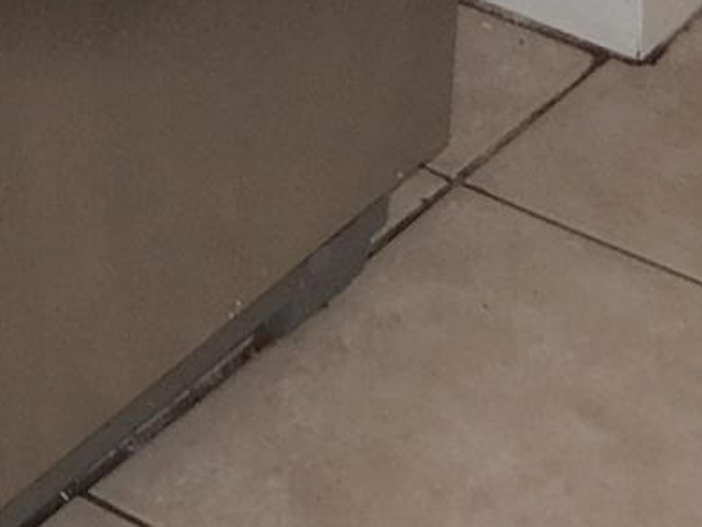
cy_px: -1120
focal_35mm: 176
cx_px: -349
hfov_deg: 10.8
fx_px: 3569
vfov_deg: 7.3
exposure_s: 1/30
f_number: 3
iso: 200
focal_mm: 4
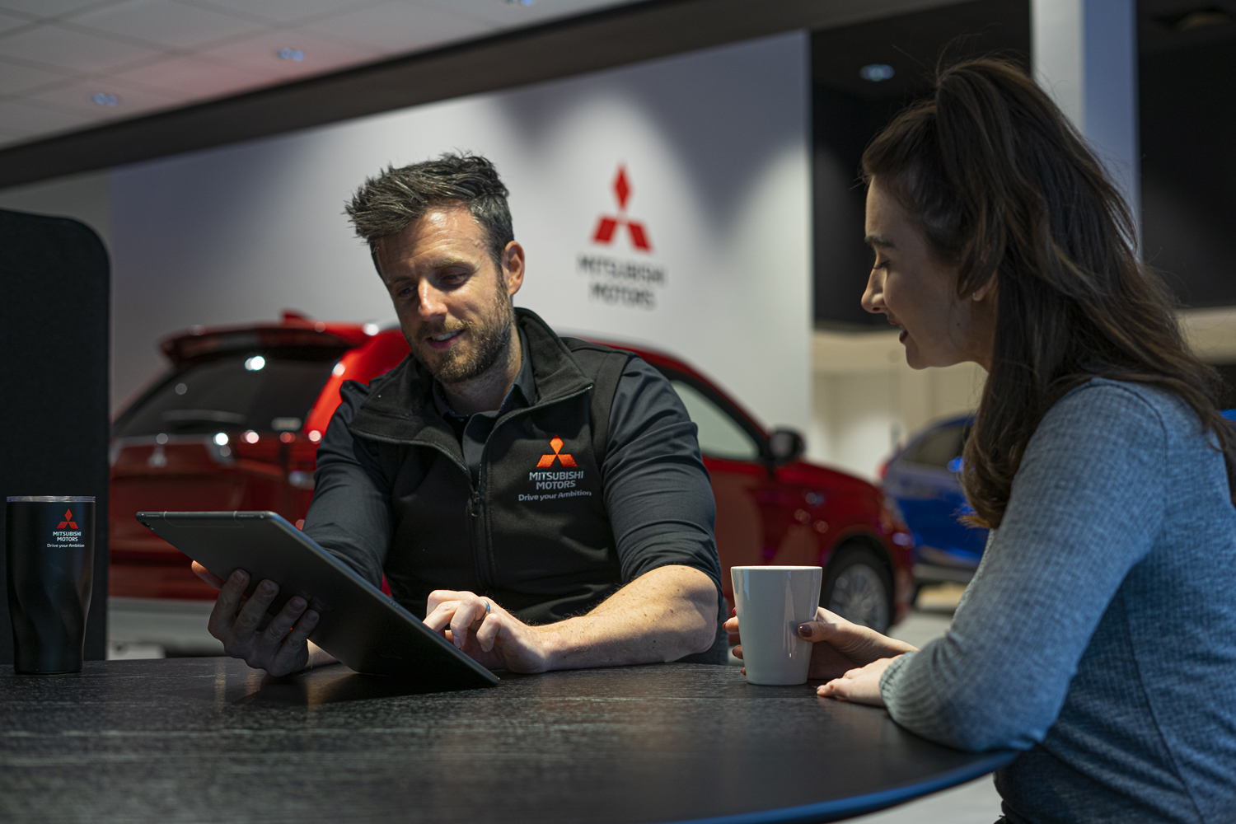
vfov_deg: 27.0
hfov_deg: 39.6
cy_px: 412
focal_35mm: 50
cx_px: 618
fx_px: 1717
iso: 200
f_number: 3.2
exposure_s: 1/50
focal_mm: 50
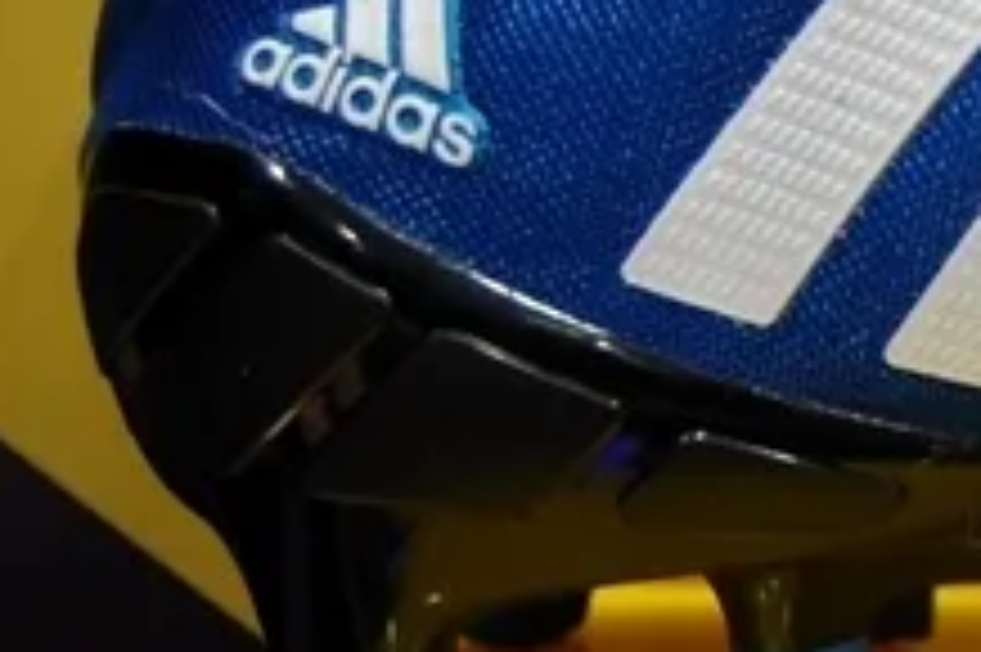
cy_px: 173
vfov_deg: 9.4
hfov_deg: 13.1
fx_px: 3948
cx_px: 1604
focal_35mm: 145
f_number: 4.2
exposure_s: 1/30
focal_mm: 28
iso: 400
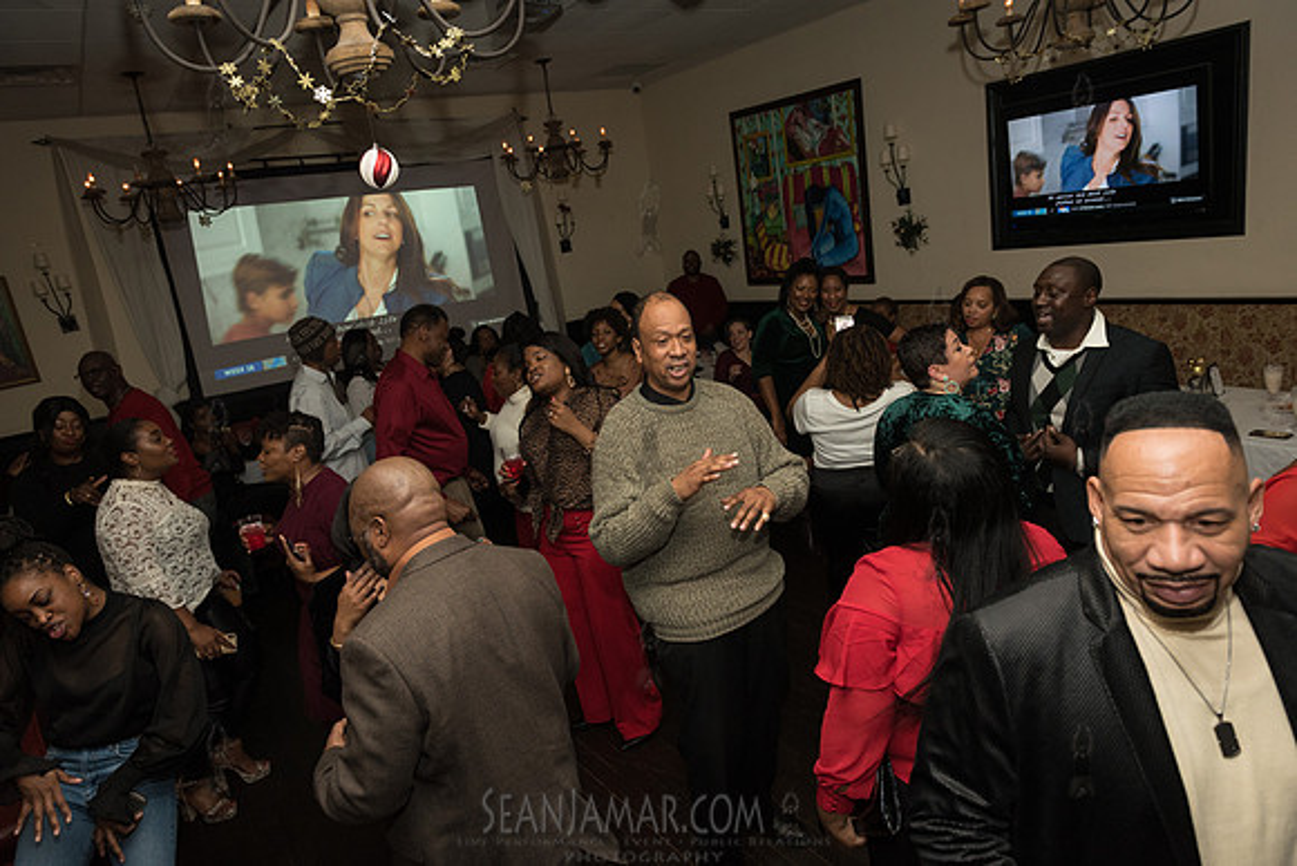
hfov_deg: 73.7
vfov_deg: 53.2
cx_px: 648
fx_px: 865
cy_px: 433
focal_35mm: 24
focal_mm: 24
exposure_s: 1/250
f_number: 4.5
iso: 2000
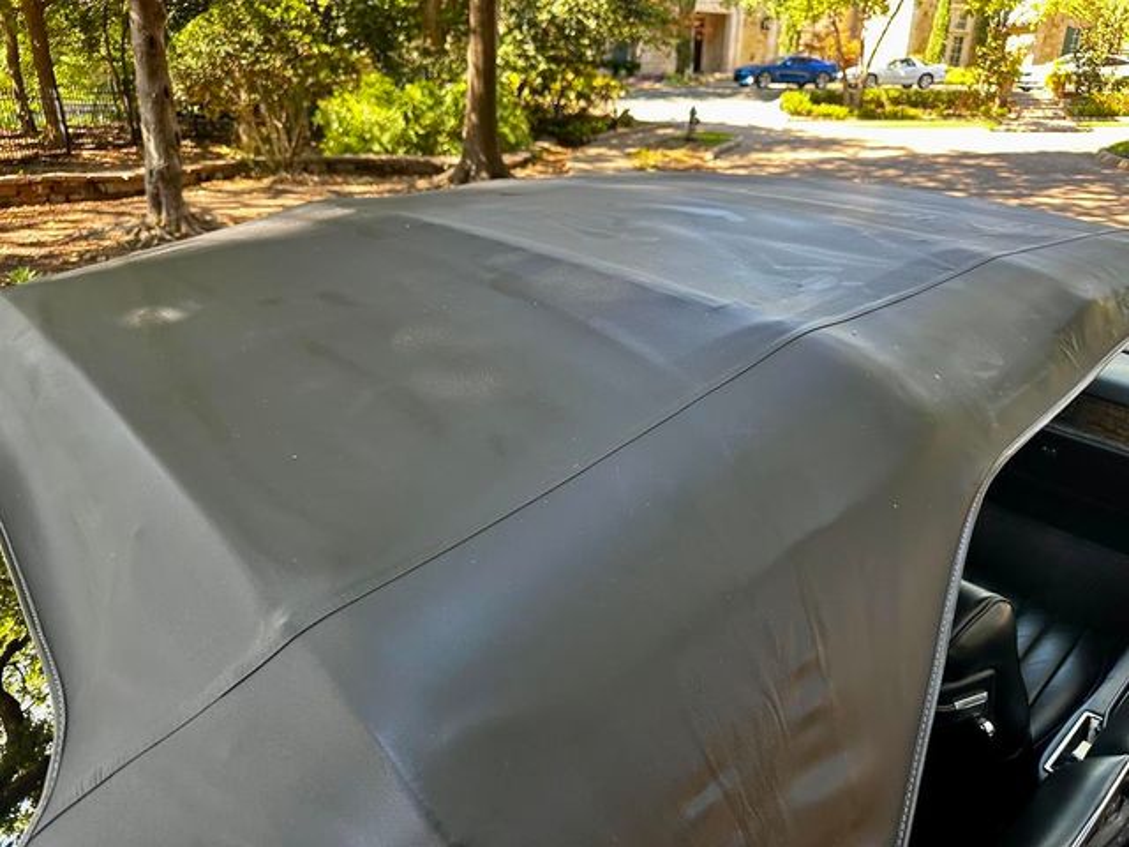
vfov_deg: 56.8
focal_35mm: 24
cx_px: 564
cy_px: 424
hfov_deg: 71.6
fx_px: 783
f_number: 1.78
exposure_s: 1/121
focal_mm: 6.86
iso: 125
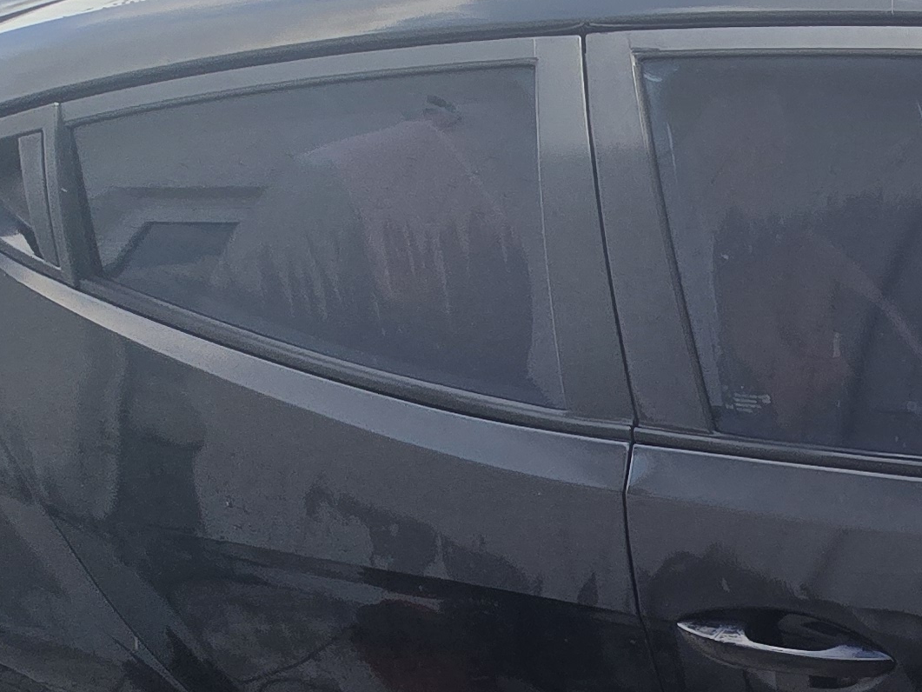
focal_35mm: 49
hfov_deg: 29.8
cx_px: 1244
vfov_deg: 26.4
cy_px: 828
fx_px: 1305
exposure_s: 1/719
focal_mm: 2.2
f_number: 2.2
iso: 50
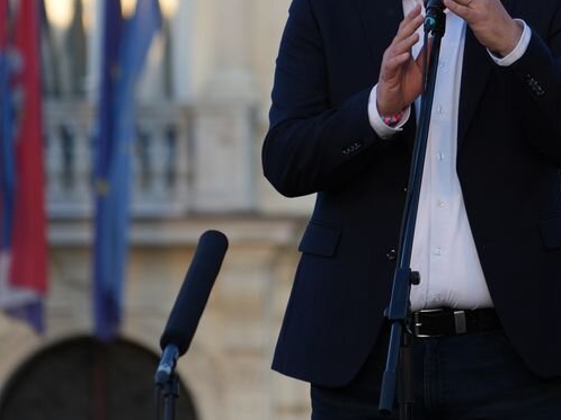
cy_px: 53
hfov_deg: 4.2
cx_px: 468
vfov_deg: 3.1
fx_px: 7694
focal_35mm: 475
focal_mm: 240
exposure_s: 1/250
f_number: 6.3
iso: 400
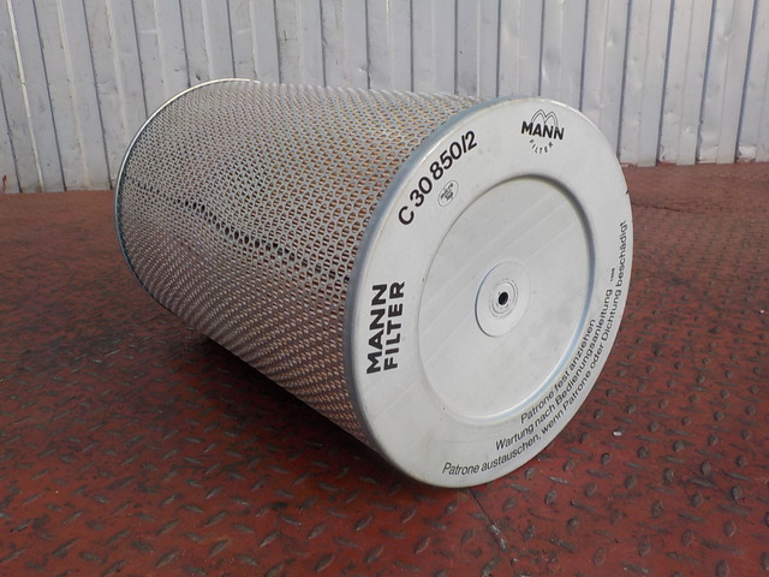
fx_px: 666
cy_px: 288
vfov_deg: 46.8
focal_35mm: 30
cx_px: 384
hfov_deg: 60.0
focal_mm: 4.1
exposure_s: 1/60
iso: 125
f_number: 3.3
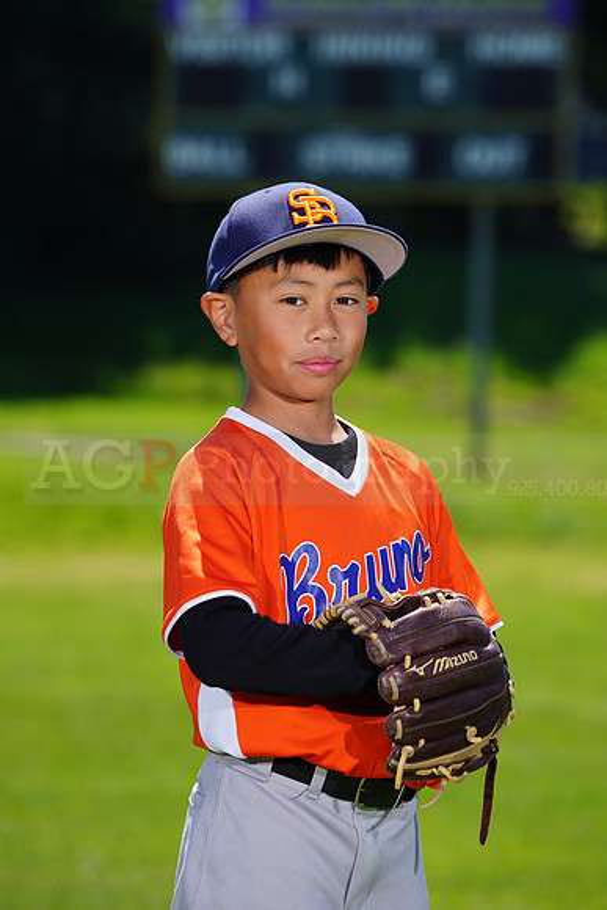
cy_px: 455
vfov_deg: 7.8
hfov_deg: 5.2
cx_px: 304
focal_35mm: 265
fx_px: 6698
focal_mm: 265
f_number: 8
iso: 100
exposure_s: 1/250
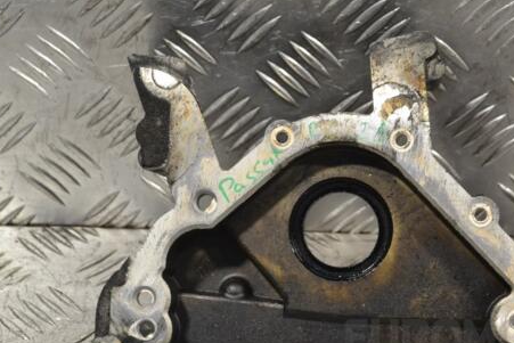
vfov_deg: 12.5
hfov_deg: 18.6
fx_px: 1566
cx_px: 324
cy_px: 185
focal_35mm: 110
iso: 3200
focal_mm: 55
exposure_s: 1/320
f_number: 9
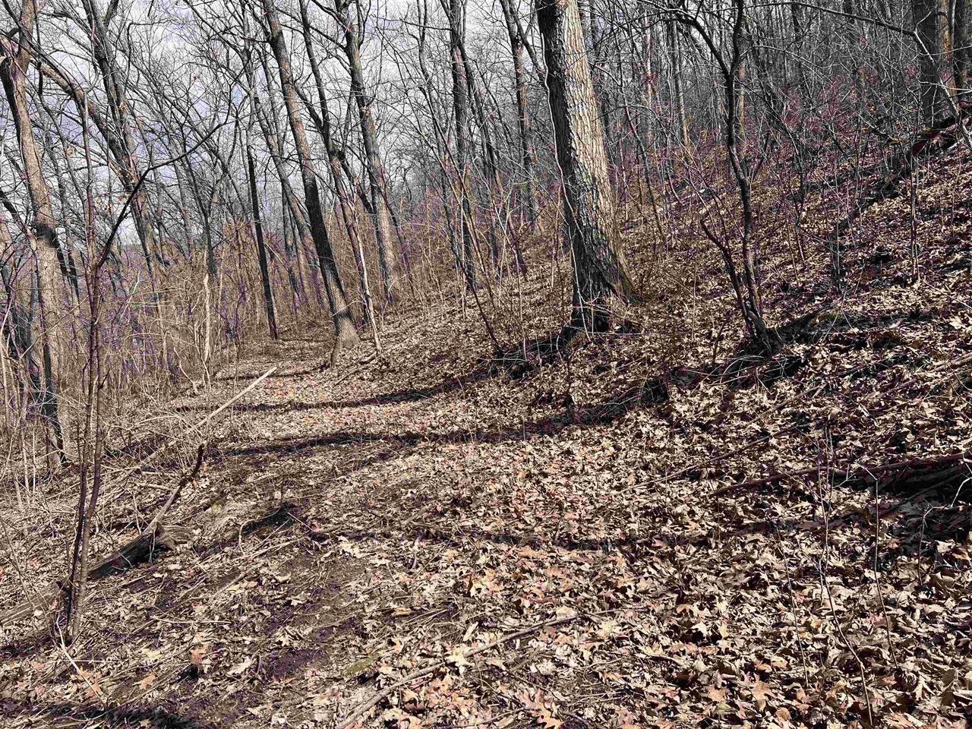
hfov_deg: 67.3
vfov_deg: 53.1
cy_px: 364
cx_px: 486
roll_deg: -4.0
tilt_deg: -0.6
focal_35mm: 26
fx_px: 730
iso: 50
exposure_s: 1/1972
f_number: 1.5
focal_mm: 5.7
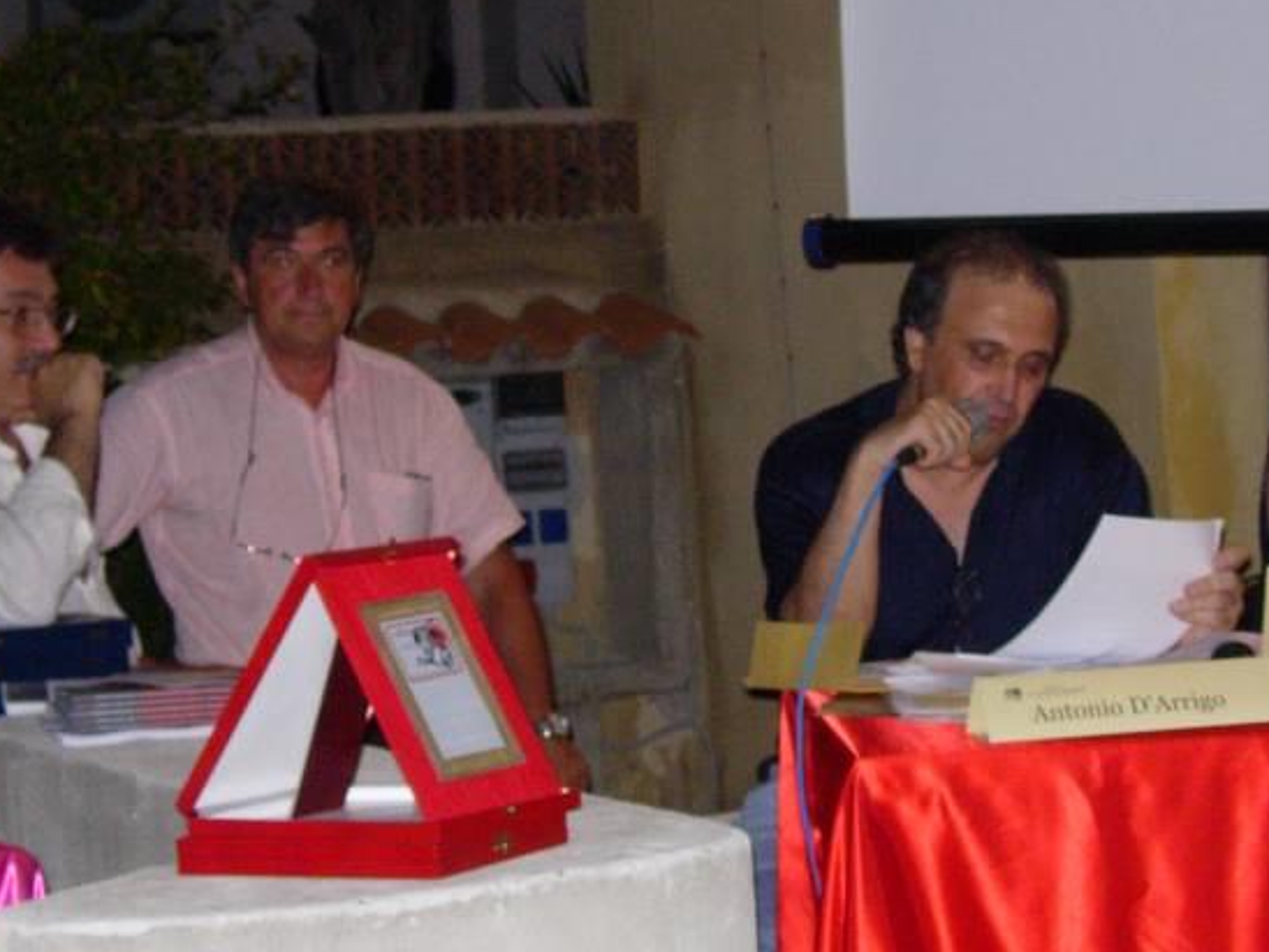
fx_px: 4179
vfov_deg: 13.0
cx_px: 748
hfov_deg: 17.3
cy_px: 287
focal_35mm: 114
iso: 200
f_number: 3.5
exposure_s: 1/161
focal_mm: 12.7
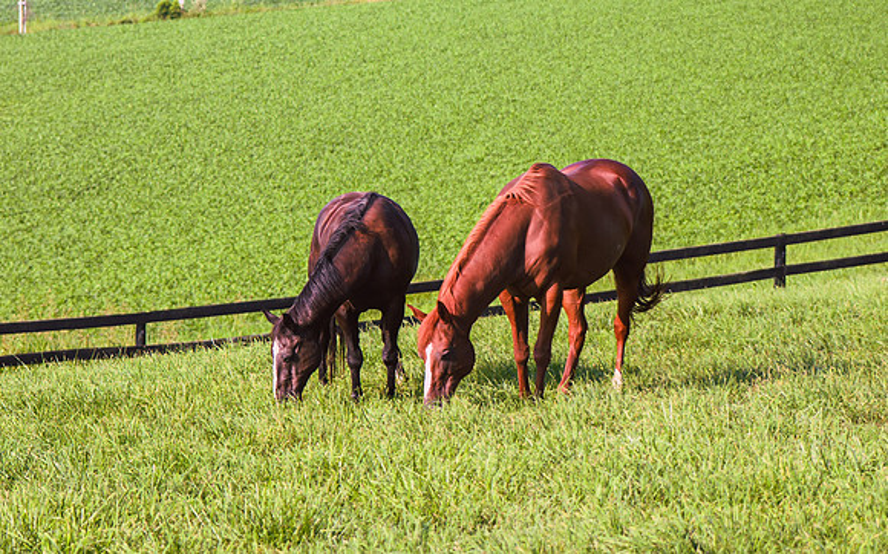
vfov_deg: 7.4
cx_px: 376
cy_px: -59
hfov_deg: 12.0
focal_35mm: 175
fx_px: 4232
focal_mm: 70
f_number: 2.8
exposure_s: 1/1250
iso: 100
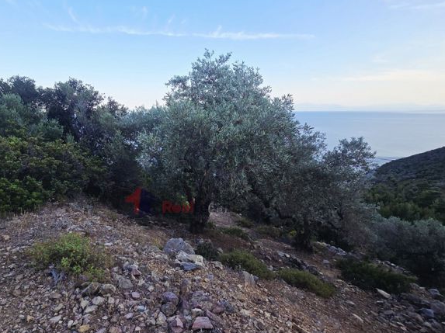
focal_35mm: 16
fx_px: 206
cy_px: 174
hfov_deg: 93.4
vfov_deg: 78.0
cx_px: 180
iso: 50
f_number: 2.2
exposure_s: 1/626
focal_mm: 2.2
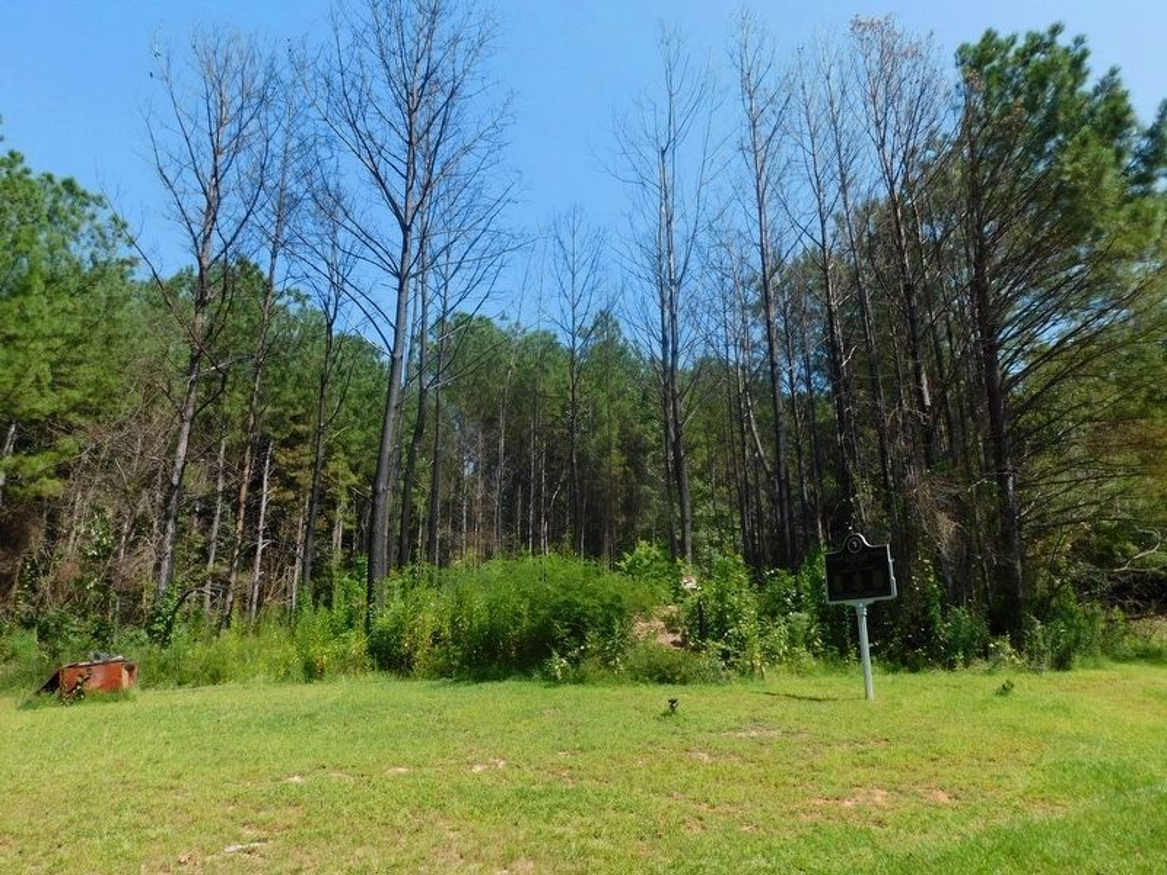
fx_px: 775
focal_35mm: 23
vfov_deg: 58.9
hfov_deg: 73.9
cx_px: 584
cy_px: 438
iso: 125
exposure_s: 1/1250
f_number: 3
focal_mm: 4
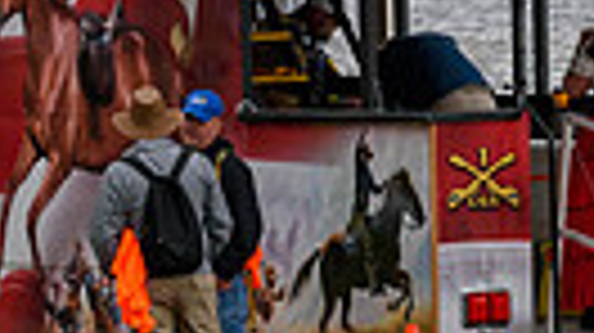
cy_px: 115
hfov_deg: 5.0
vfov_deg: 2.8
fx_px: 6830
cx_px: 312
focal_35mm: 434
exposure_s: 1/250
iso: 200
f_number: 8
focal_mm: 55
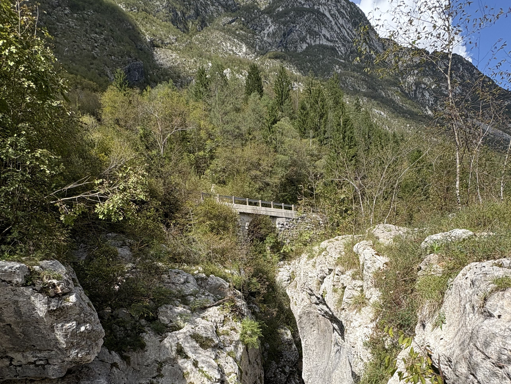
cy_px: 300
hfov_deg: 76.2
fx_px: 325
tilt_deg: -6.3
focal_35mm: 22
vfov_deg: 57.1
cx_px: 279
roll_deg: +0.8
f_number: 2.2
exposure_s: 1/1789
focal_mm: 2.22
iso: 40
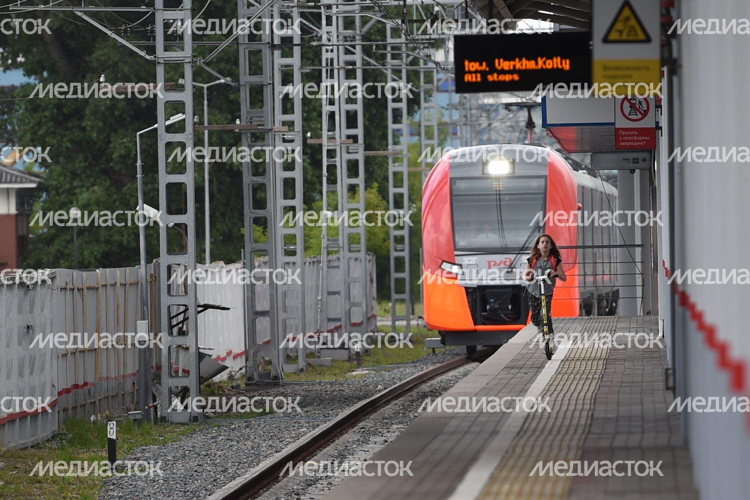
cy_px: 250
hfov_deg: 10.3
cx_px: 375
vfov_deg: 6.9
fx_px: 4166
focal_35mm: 200
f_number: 3.2
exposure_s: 1/1600
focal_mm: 200
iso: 400
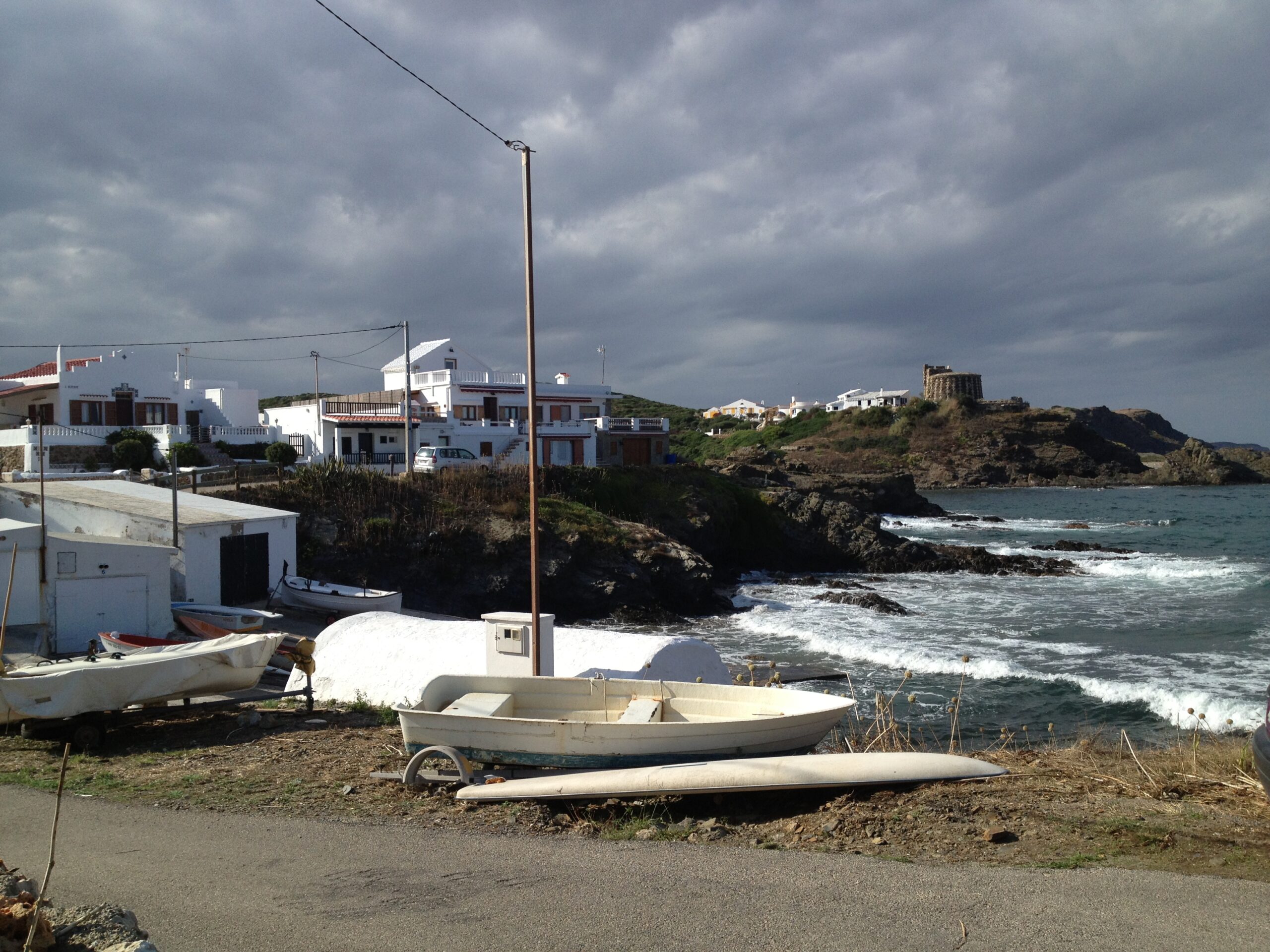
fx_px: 1284
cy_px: 476
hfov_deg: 52.6
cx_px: 635
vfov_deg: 40.7
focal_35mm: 35
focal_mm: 4.28
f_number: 2.4
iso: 50
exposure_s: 1/2123
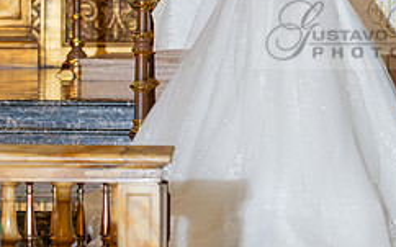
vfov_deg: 4.6
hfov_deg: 7.4
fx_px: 3042
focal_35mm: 282
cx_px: 352
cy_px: 5
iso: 1000
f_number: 2.8
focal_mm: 105
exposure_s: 1/200
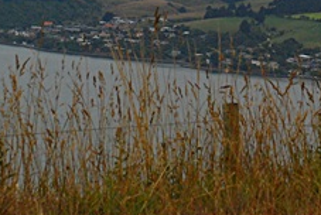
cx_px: 296
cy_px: -112
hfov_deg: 7.8
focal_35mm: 264
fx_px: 2357
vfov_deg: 5.2
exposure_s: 1/250
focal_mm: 50
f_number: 6.3
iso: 400
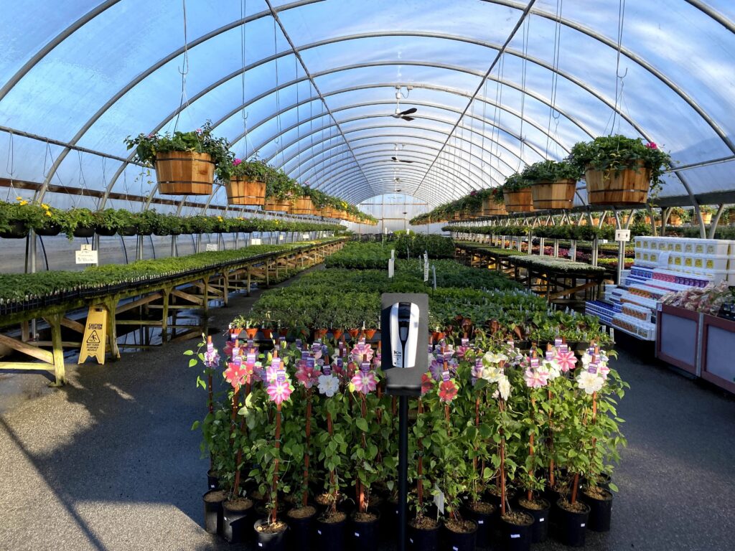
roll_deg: -1.5
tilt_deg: -4.3
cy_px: 276
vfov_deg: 53.1
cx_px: 368
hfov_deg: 67.3
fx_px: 552
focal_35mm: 26
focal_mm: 4.25
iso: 32
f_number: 1.8
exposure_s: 1/742
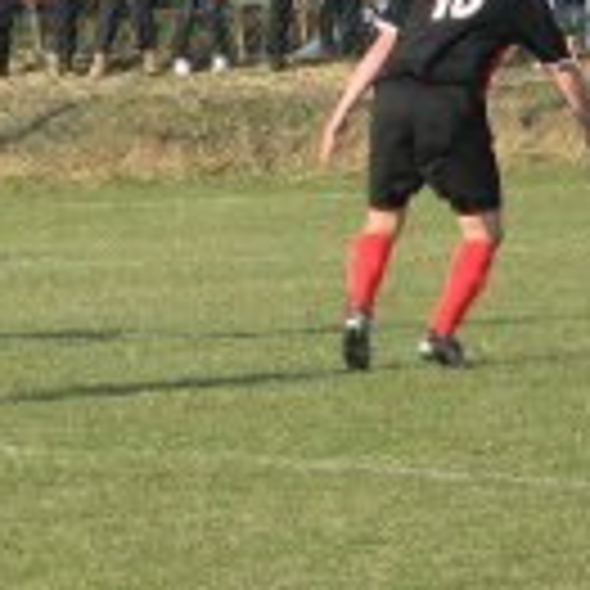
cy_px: 169
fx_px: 11898
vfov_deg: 2.8
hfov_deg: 2.8
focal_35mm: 617
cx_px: -81
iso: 80
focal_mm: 33.1
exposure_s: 1/250
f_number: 5.2
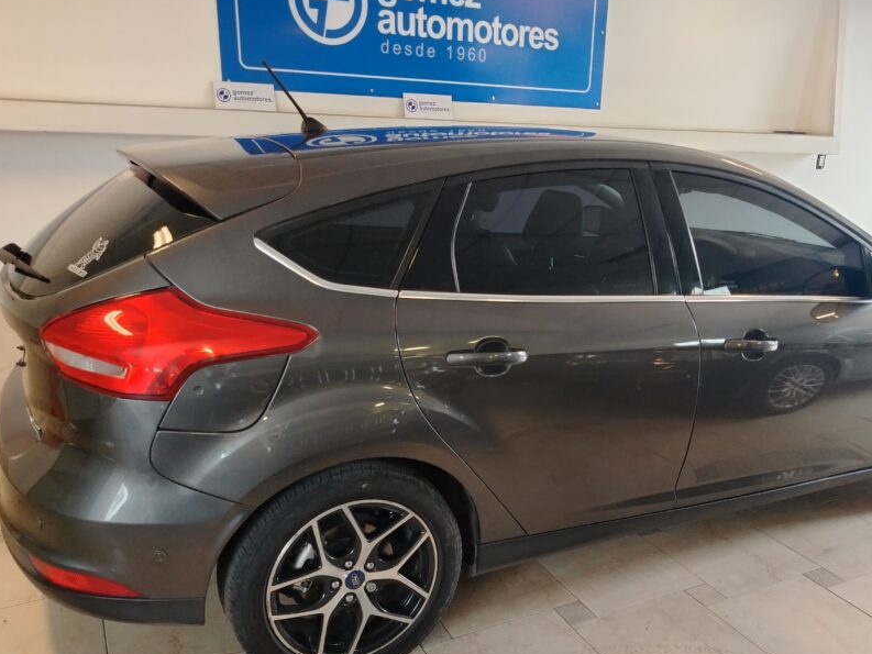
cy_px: 406
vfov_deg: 45.1
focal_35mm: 31
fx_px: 781
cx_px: 504
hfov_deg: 58.1
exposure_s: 1/33.3
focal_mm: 5.25
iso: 644
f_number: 1.75
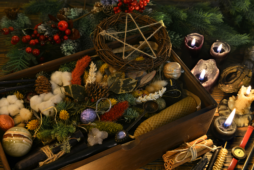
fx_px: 367
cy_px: 85
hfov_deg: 38.2
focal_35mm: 52
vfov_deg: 26.0
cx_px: 127
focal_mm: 52
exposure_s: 1/2
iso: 125
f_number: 5
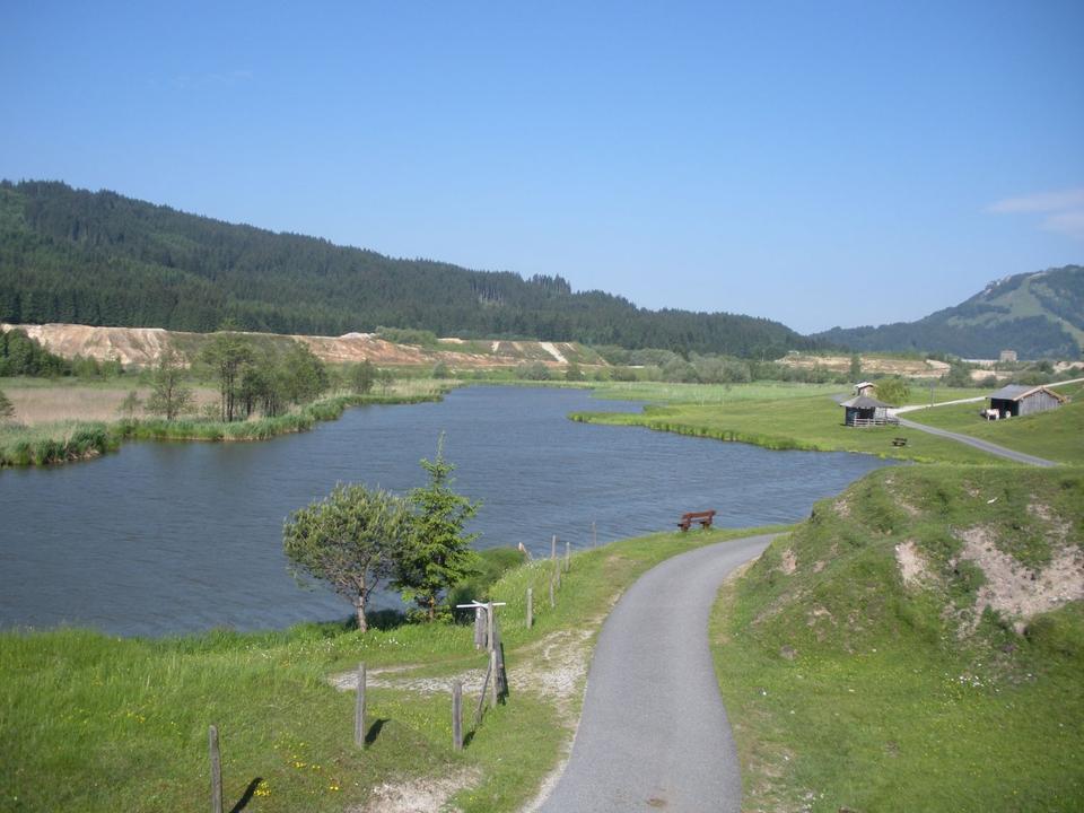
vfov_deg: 39.7
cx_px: 542
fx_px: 1127
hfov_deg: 51.4
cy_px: 406
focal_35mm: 36
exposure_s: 1/575
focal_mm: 6.3
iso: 64
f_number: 3.5
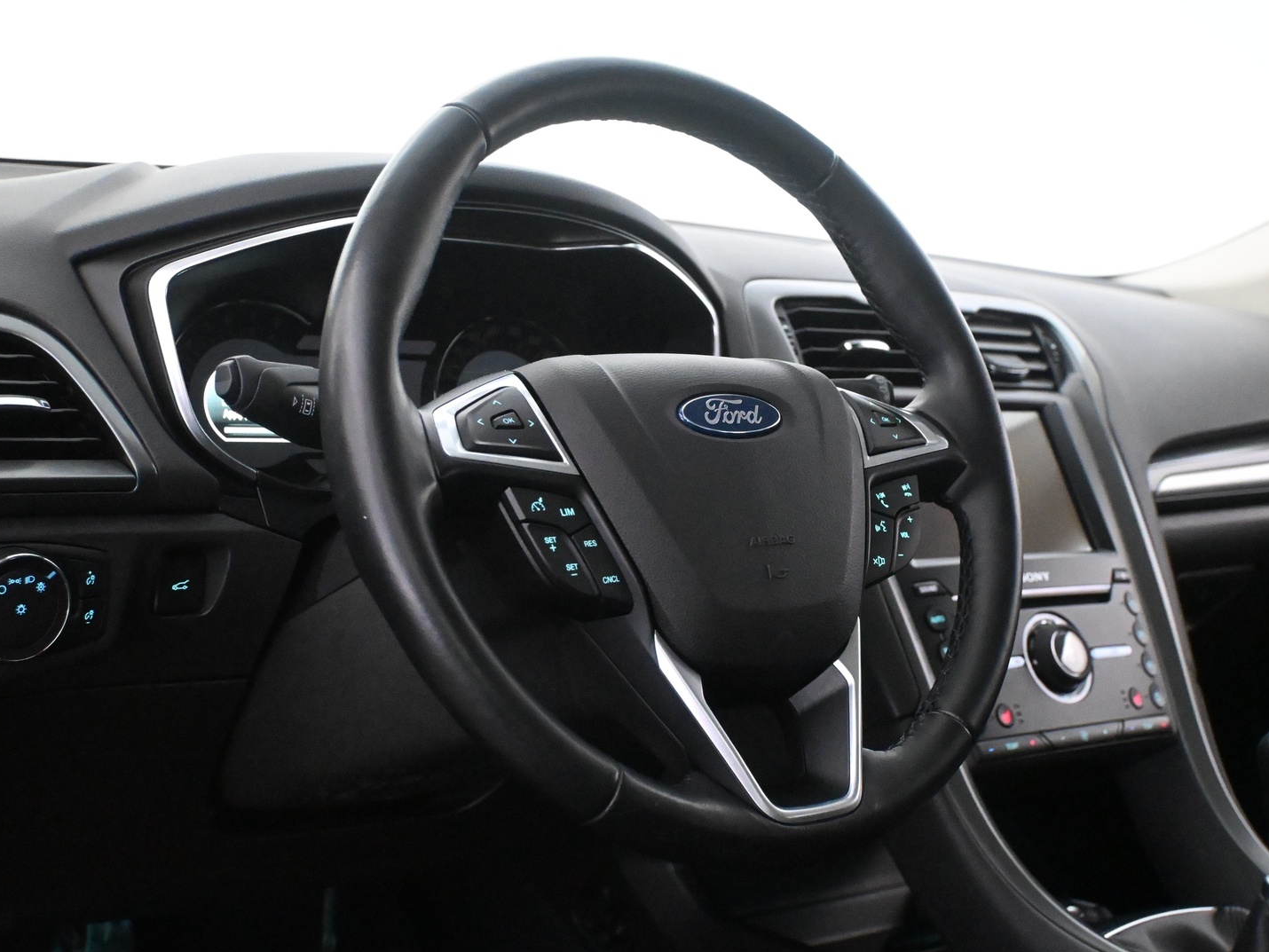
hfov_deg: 38.9
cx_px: 692
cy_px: 475
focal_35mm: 49
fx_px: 1797
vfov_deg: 29.7
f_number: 4.8
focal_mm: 30
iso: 10000
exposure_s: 1/60
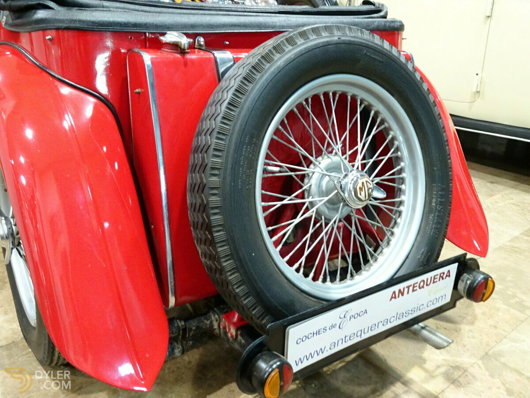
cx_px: 265
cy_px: 199
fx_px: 475
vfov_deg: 45.4
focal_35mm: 31
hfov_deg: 58.4
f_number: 4
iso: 800
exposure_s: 1/6
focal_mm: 5.26
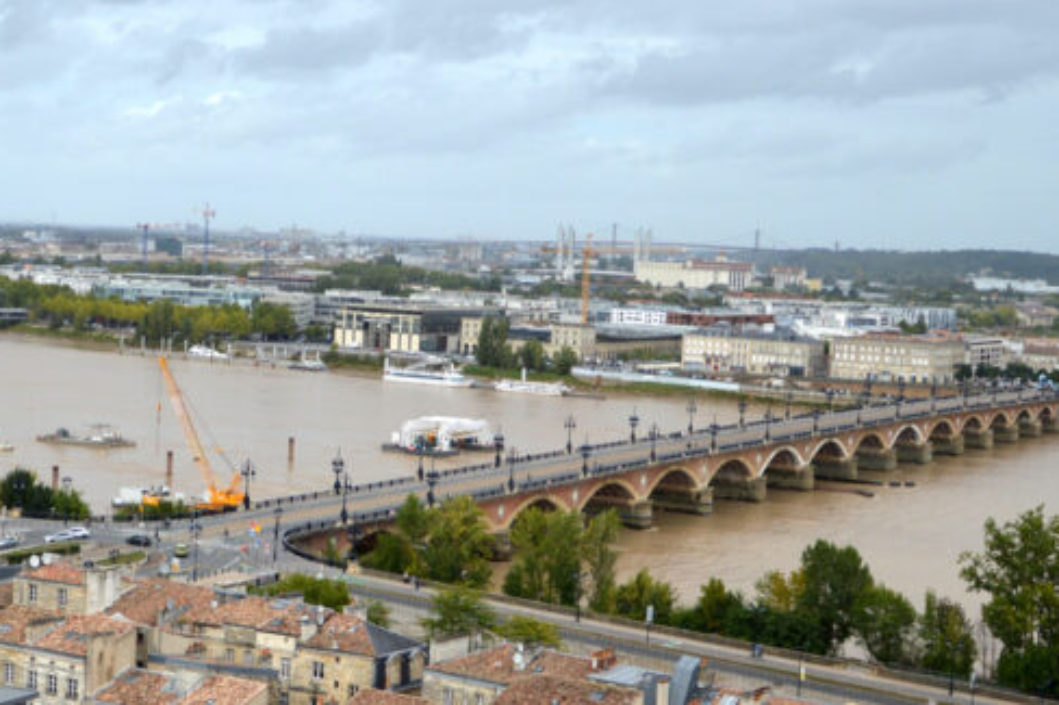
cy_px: 420
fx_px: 1942
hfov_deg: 30.0
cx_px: 269
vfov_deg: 20.6
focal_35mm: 66
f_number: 3.8
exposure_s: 1/800
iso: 100
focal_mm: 21
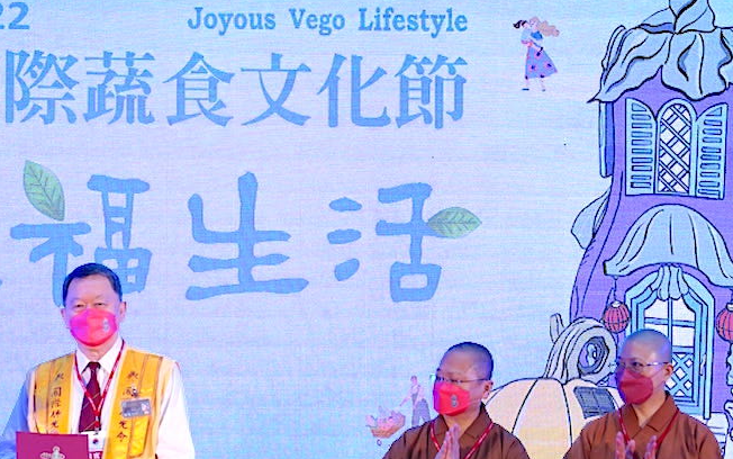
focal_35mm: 182
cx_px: 105
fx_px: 3637
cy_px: 392
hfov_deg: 11.5
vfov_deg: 7.2
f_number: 4
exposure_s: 1/800
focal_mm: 91
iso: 800
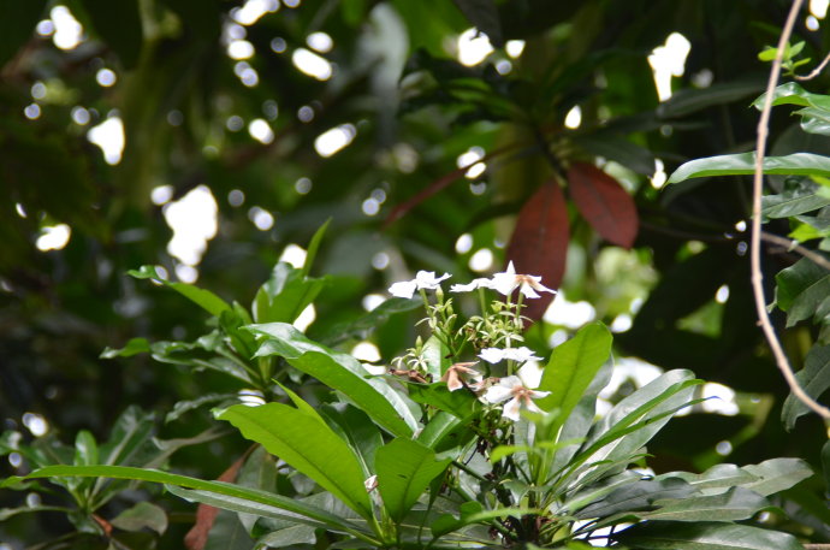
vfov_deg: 5.9
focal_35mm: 232
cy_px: 275
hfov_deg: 8.9
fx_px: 5349
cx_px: 415
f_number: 8
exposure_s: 1/125
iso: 400
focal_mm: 155
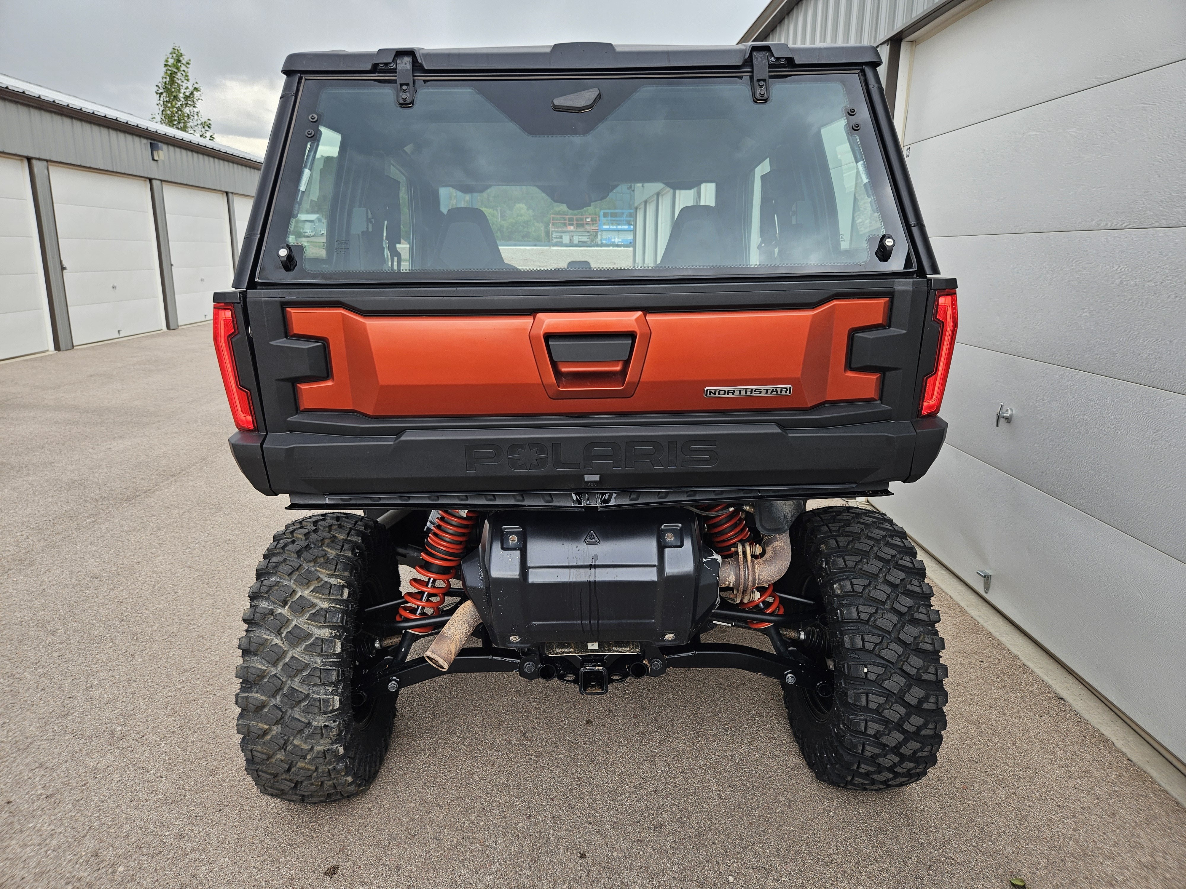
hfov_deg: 73.9
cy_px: 444
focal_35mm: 23
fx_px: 788
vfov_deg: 58.9
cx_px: 593
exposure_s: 1/160
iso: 25
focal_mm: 5.4
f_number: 1.8
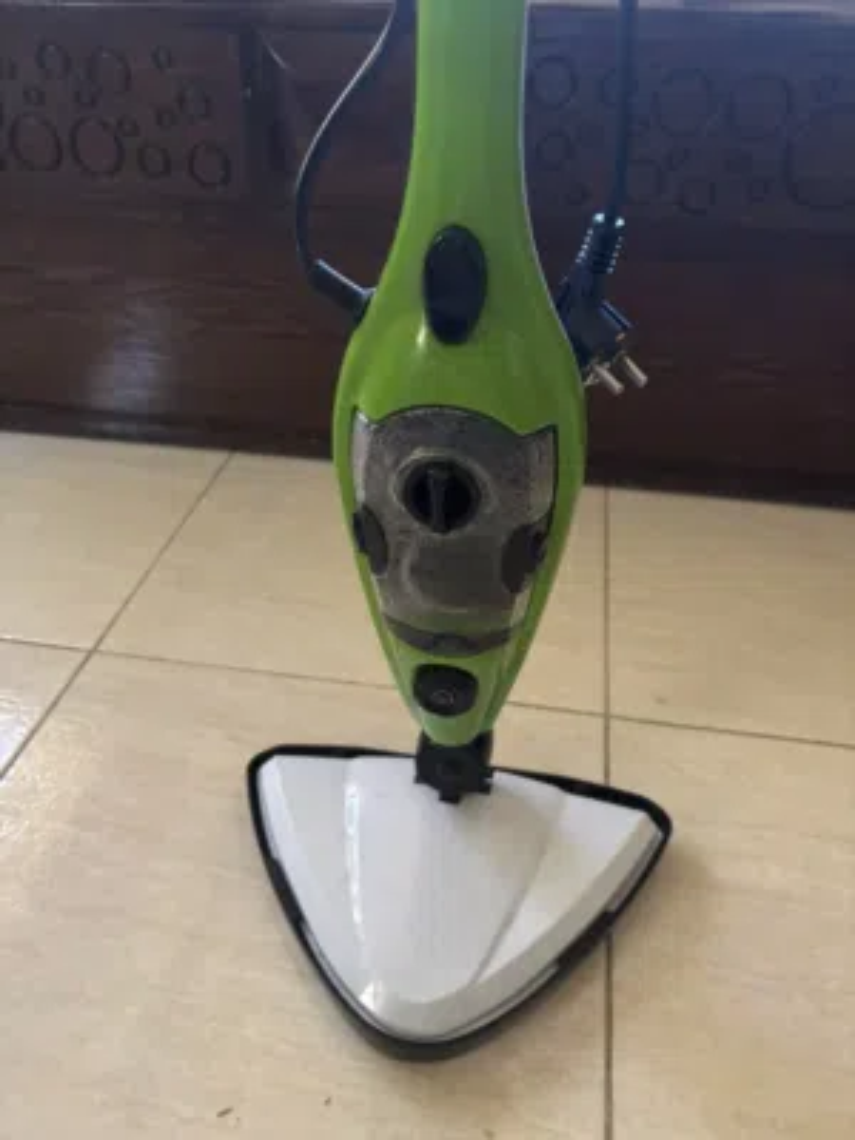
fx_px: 856
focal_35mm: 26
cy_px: 570
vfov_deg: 67.3
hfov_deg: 53.1
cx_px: 428
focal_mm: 5.96
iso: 640
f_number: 1.6
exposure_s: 1/36
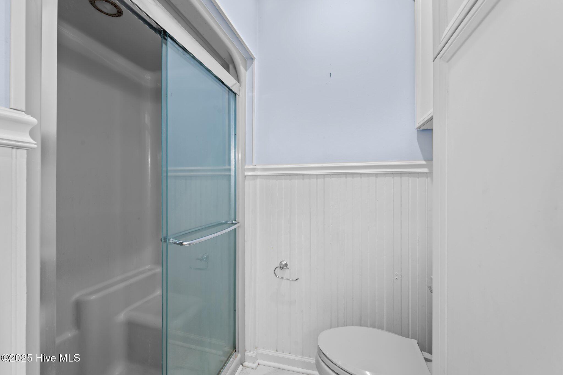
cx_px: 282
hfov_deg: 104.3
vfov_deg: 81.2
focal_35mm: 14
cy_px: 188
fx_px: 219
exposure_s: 3
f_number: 9
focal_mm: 14
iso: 100
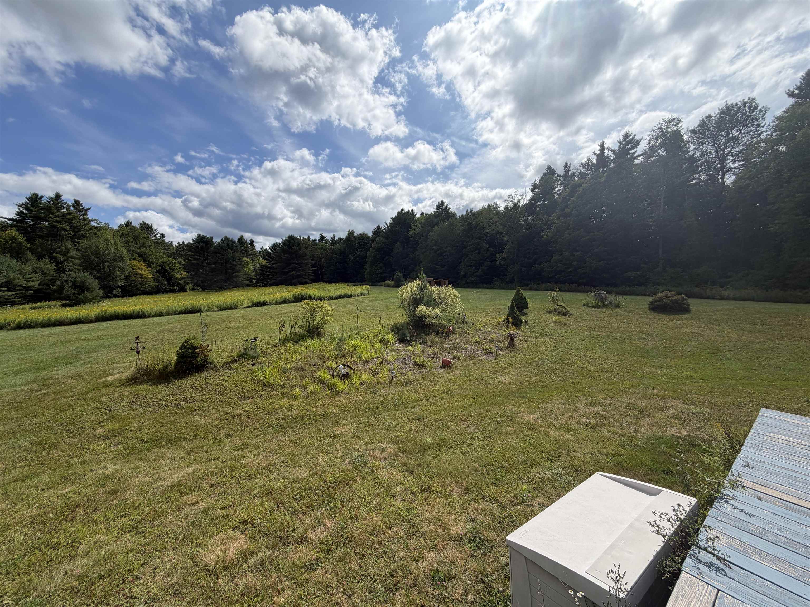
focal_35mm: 14
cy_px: 304
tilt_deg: -2.1
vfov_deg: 85.7
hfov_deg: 102.1
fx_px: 328
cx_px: 405
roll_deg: -1.3
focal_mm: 2.22
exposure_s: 1/1534
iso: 20
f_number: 2.2
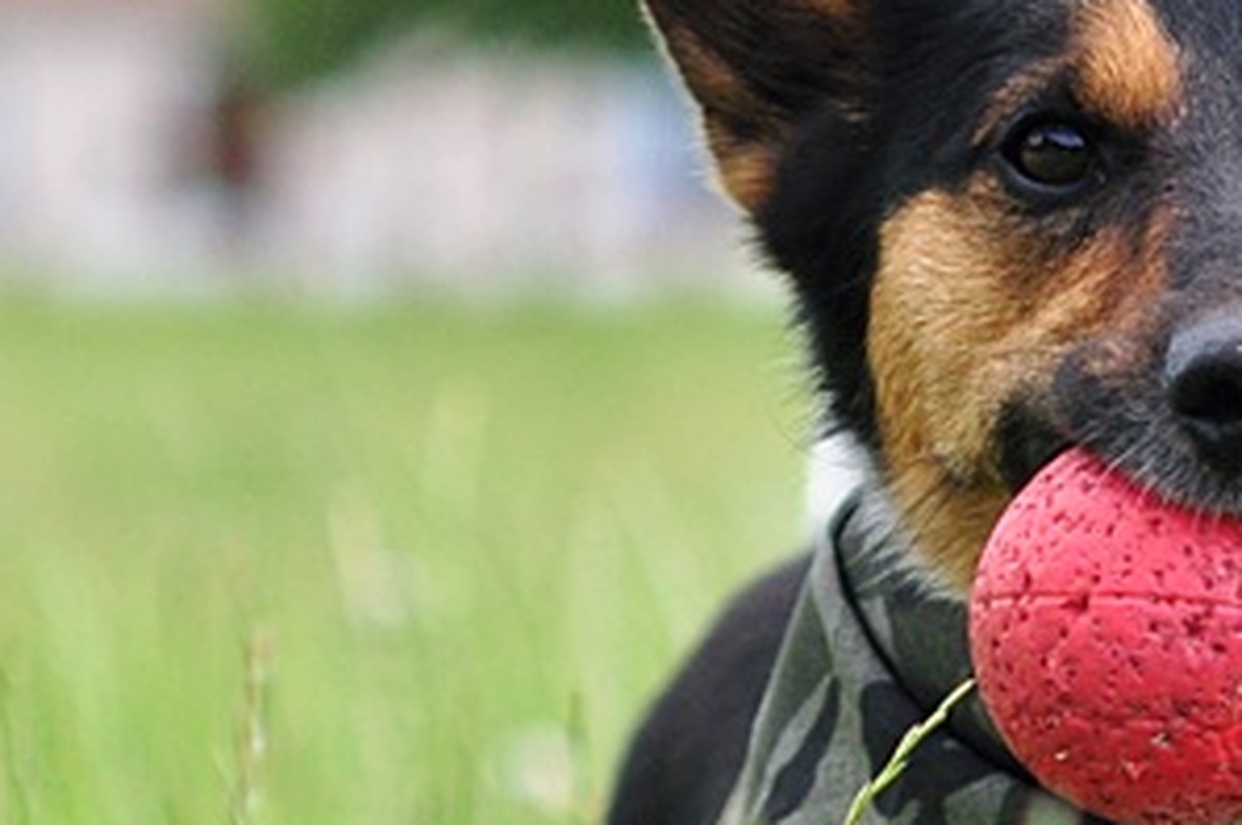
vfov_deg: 5.0
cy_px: 835
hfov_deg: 7.5
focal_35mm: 272
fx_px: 9374
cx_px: 1255
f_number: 3.2
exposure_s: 1/2000
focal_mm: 60
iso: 400
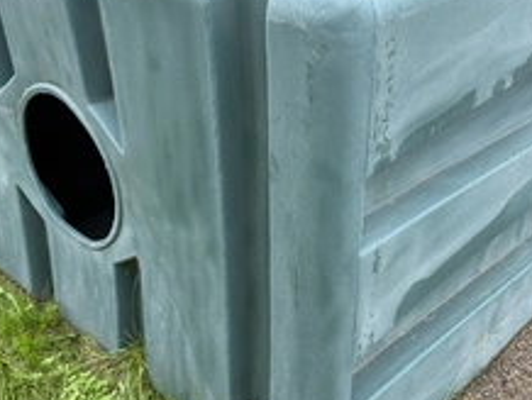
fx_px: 677
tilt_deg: -30.0
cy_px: 193
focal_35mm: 44
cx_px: 254
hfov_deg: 42.9
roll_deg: +0.7
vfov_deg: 32.9
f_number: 1.78
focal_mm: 6.76
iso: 50
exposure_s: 1/143
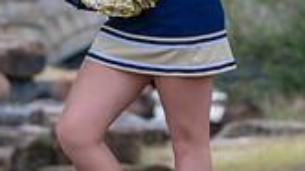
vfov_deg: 4.7
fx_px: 2068
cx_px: 154
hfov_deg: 8.4
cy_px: -14
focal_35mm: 256
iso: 160
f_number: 2.8
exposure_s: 1/320
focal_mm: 70
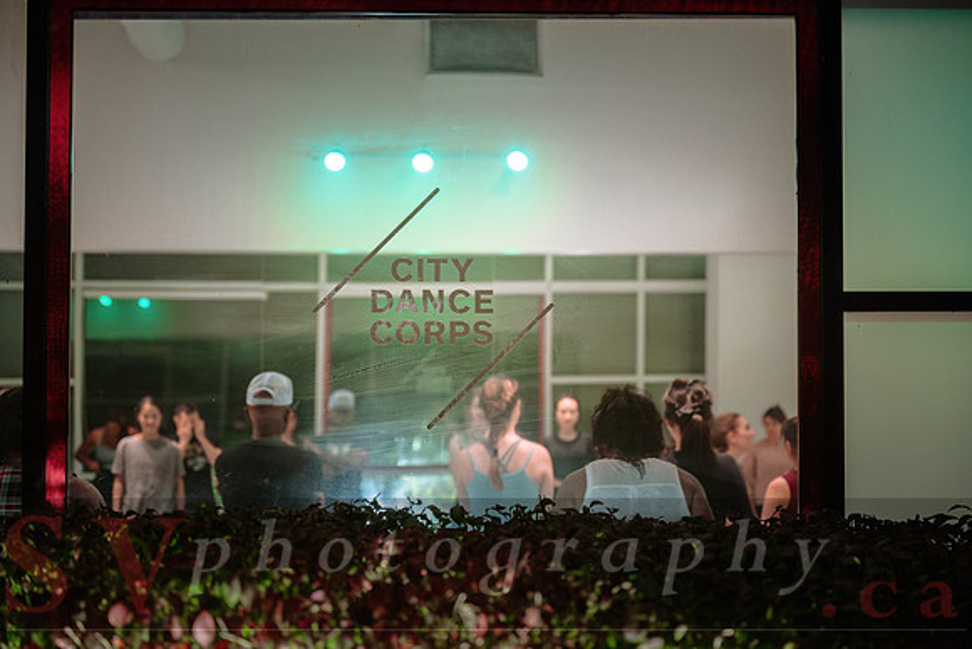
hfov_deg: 28.2
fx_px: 1936
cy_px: 324
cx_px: 486
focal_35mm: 72
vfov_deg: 19.0
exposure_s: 1/80
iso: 1600
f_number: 2.8
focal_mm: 70
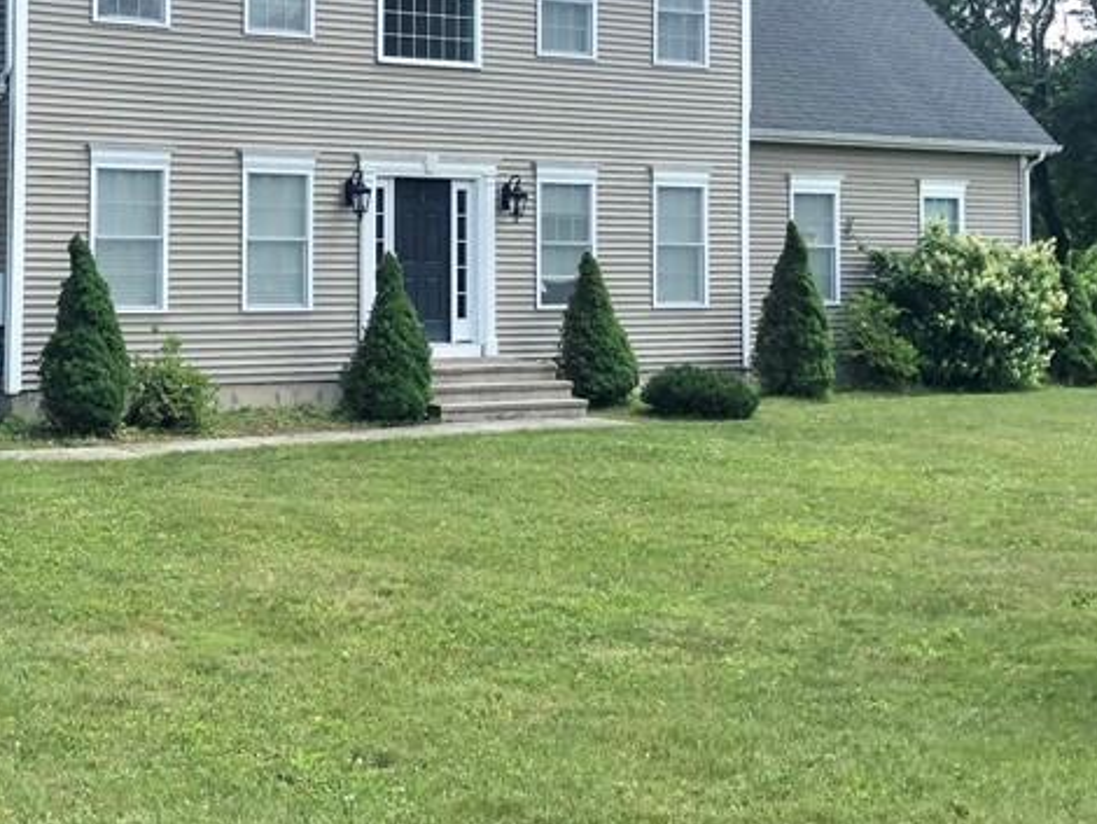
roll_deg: -1.5
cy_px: 161
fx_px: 1934
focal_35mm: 61
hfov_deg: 31.0
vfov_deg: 23.7
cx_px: 238
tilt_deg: +4.8
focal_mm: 3.99
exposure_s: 1/1499
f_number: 1.8
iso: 20
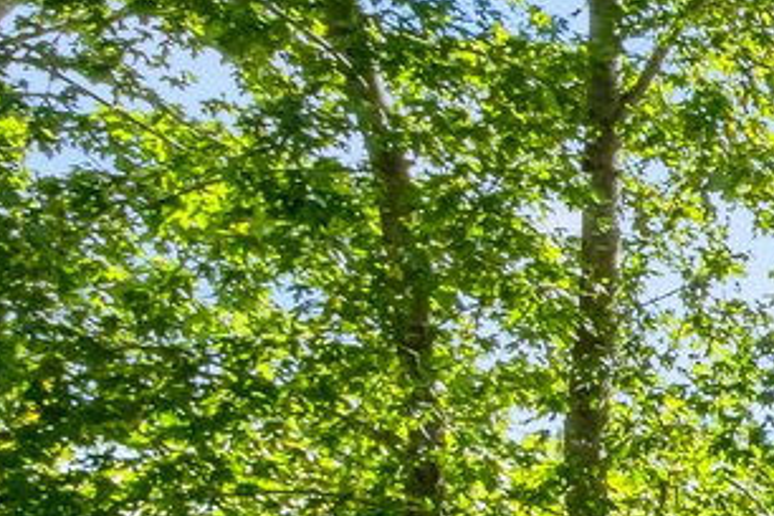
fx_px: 2300
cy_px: 608
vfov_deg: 12.5
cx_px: 2494
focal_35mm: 107
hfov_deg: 10.5
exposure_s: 1/250
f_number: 8
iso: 640
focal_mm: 16
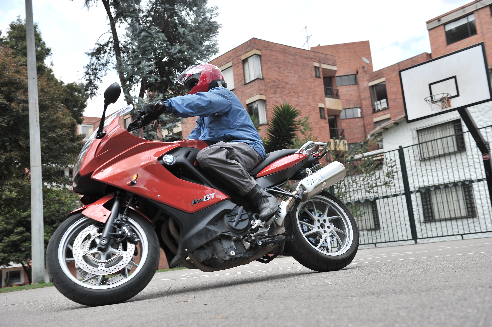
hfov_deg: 50.7
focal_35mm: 38
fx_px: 519
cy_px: 164
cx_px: 246
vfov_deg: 35.0
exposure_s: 1/400
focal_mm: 38
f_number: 4.5
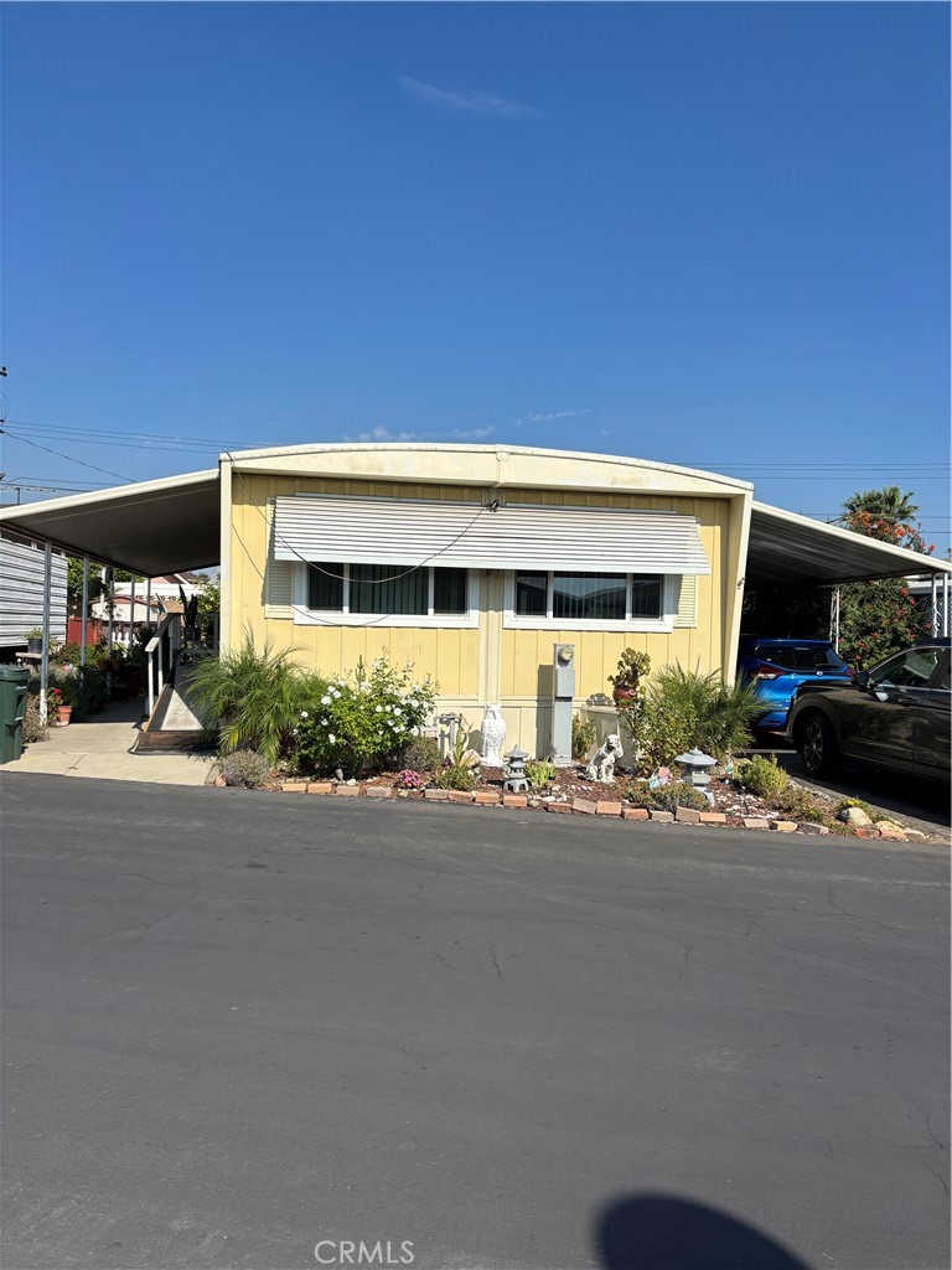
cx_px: 476
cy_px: 635
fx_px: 953
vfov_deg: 67.3
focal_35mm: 26
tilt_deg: -0.3
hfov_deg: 53.1
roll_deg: -2.9
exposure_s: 1/4630
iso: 50
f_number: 1.6
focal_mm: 5.96
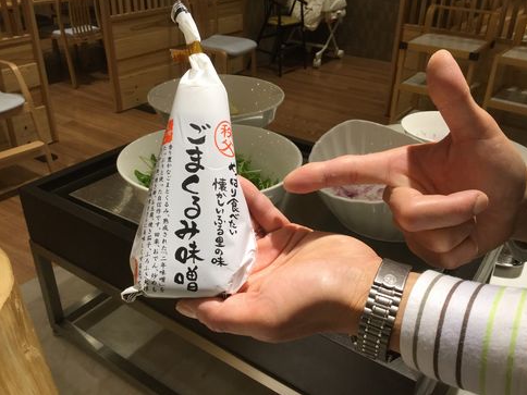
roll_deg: -2.6
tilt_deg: -28.9
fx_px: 487
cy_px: 192
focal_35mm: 32
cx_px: 271
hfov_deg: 56.8
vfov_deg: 44.2
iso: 25
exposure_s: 1/30
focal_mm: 3.3
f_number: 2.4
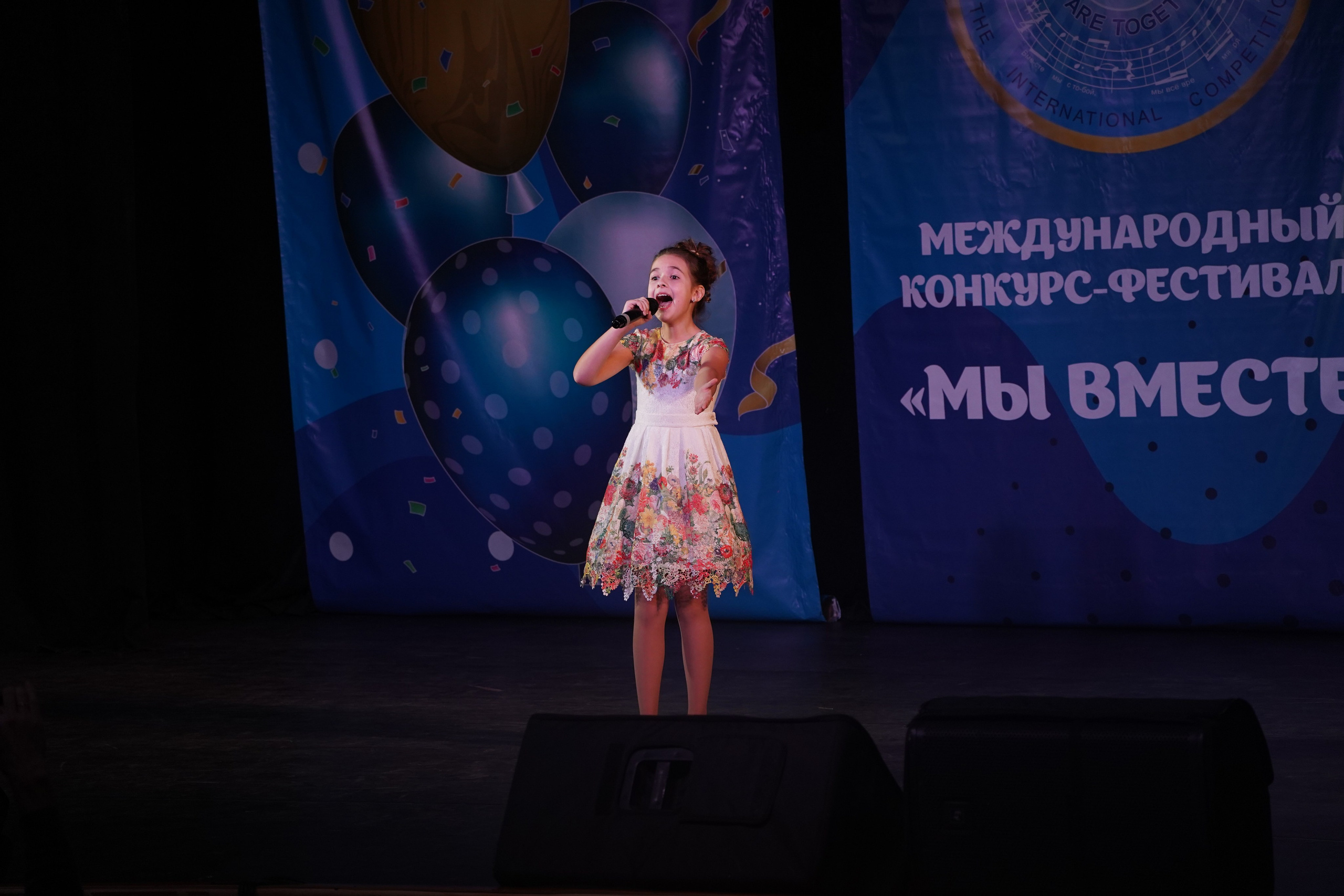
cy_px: 448
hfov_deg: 15.8
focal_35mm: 130
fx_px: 4853
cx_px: 672
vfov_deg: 10.6
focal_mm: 130
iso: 1600
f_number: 5.6
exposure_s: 1/250
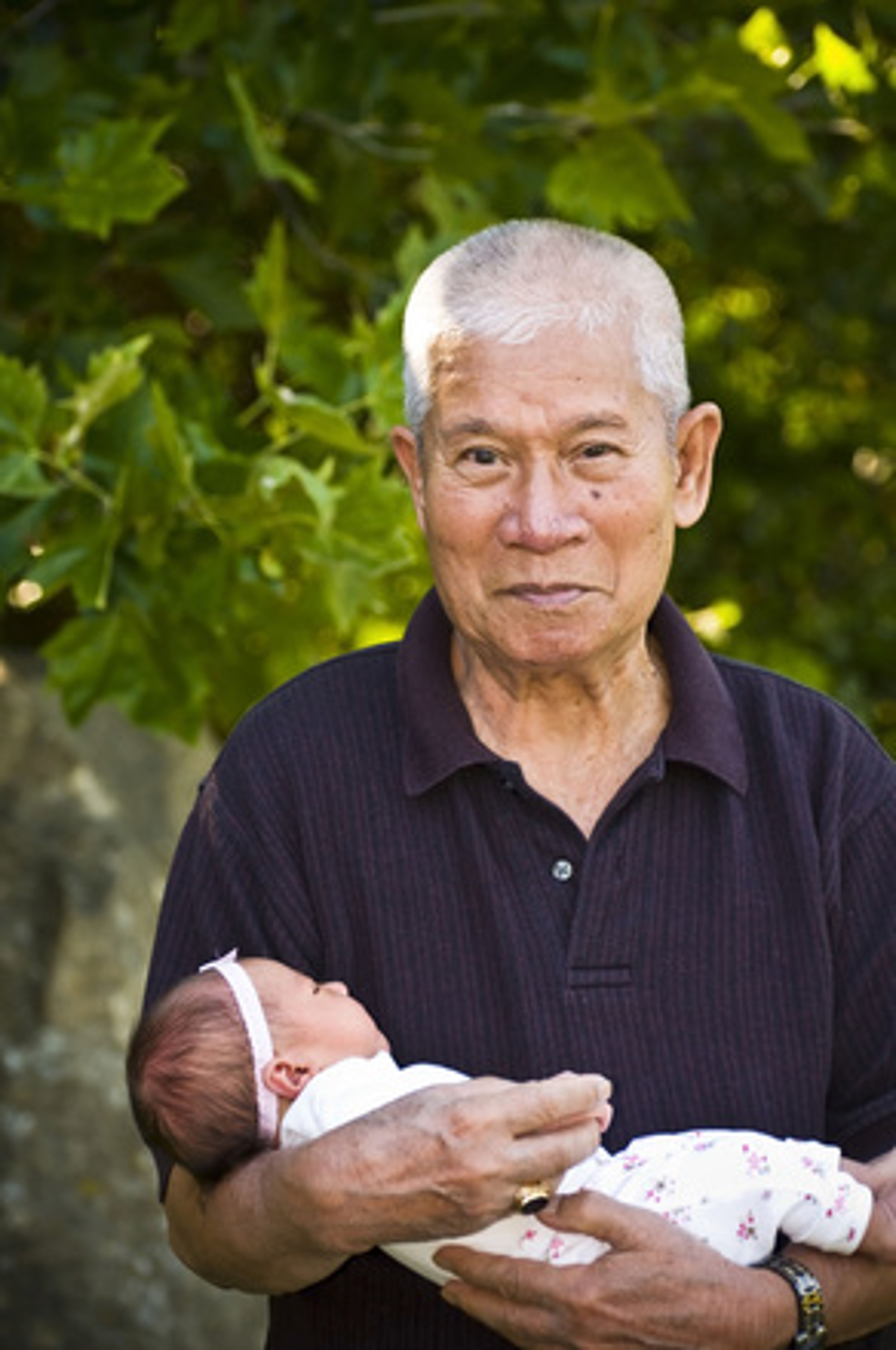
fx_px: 6179
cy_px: 675
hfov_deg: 8.3
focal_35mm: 165
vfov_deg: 12.5
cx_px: 448
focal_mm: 110
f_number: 4.5
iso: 200
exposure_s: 1/60
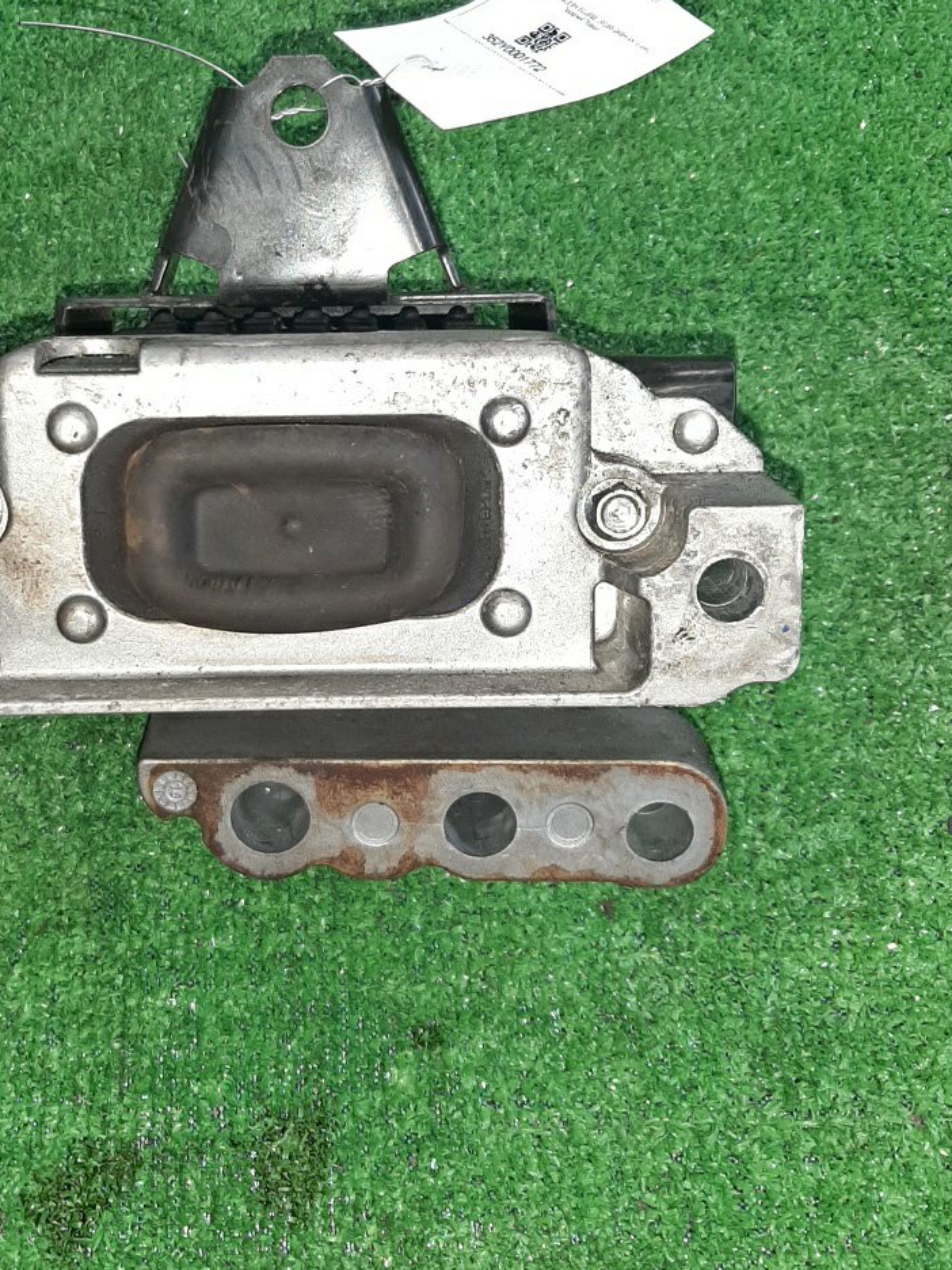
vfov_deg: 46.5
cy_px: 491
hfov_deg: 35.7
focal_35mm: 40
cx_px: 336
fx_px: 1467
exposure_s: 1/50
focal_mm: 3.93
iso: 148
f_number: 1.7
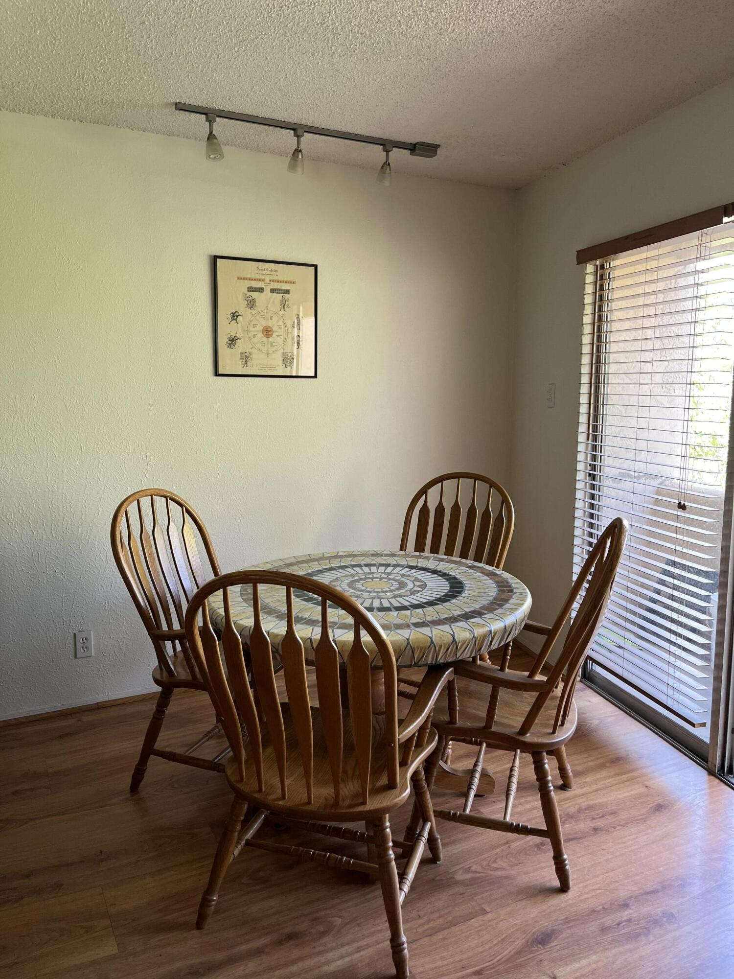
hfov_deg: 53.1
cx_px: 367
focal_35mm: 26
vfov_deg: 67.3
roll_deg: +0.3
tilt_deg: -6.4
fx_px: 735
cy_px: 490
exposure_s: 1/121
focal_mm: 5.1
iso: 125
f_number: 1.6
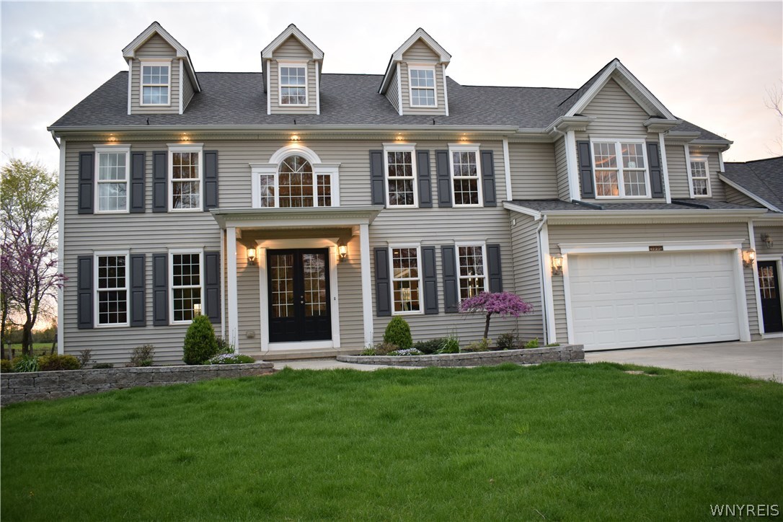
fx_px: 587
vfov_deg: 47.9
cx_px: 392
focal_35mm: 27
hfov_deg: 67.4
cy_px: 261
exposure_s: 1/80
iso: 800
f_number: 4
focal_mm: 18
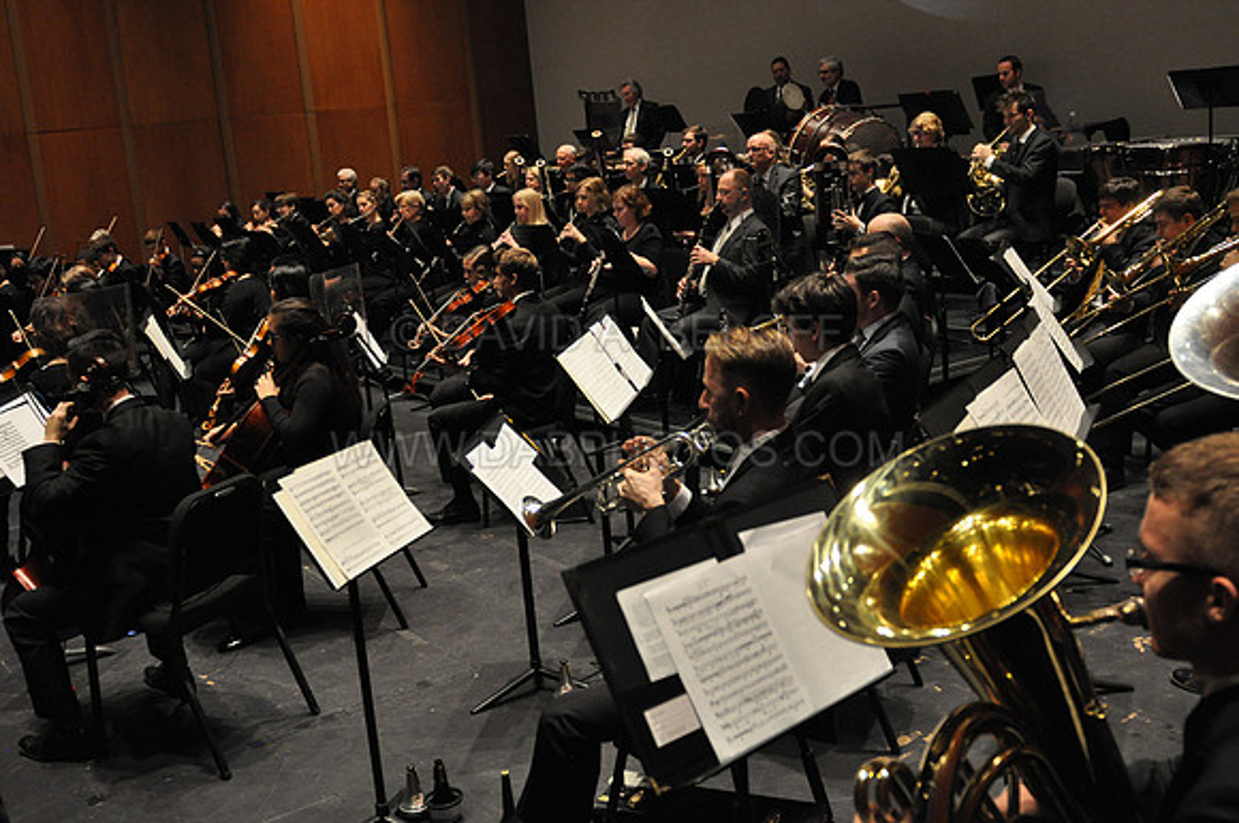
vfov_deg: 36.8
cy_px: 412
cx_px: 620
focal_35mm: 36
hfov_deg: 53.2
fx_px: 1237
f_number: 2.8
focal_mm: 24
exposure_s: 1/250
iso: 1600
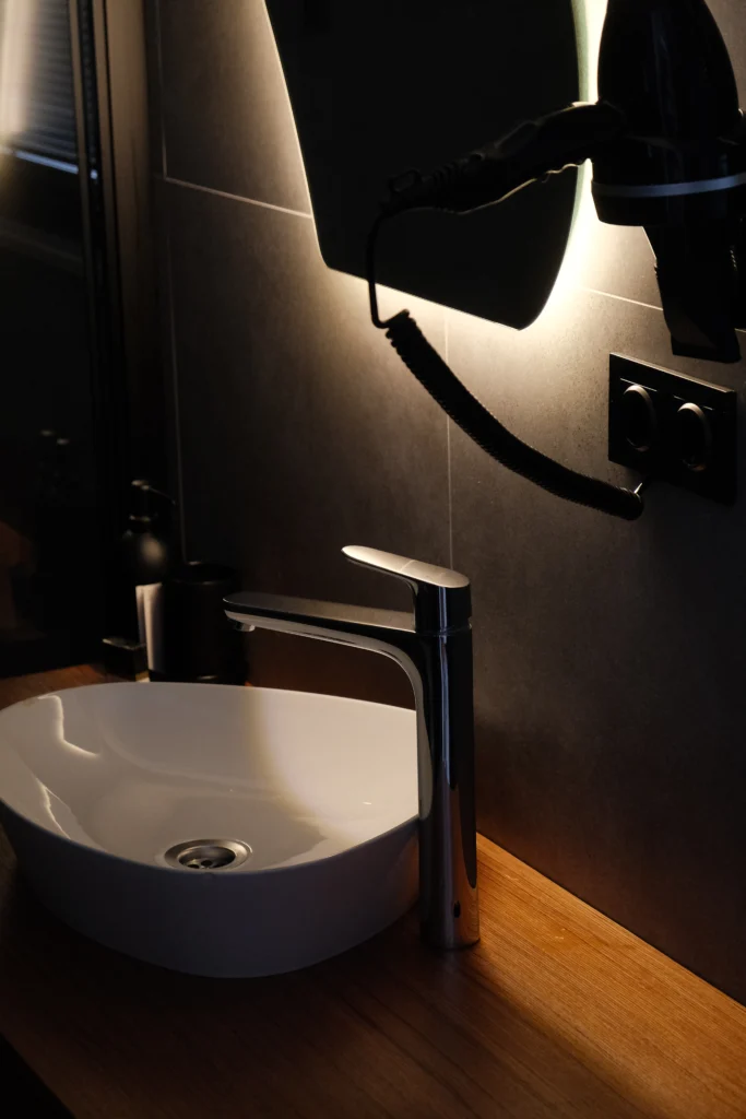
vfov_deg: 24.5
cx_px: 373
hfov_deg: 16.5
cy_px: 560
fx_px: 2579
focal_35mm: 83
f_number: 4
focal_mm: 55
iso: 2000
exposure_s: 1/80
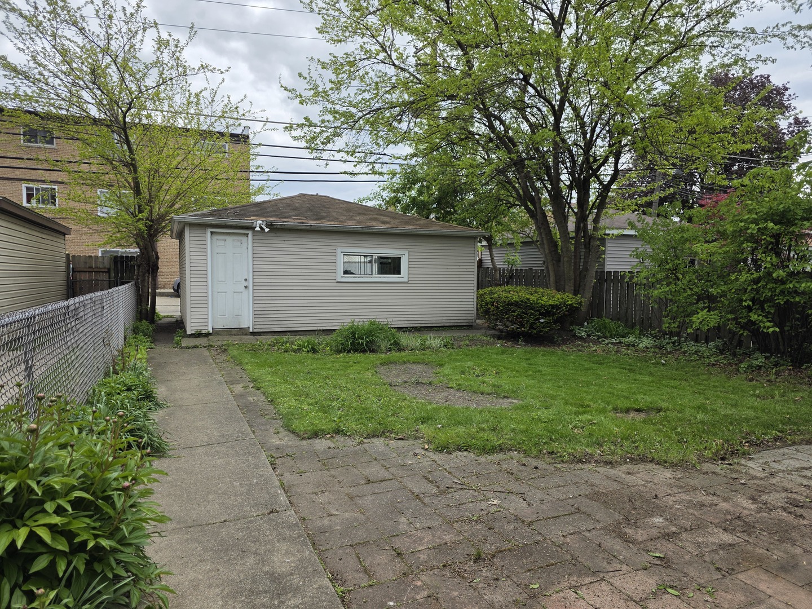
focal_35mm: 23
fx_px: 540
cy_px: 304
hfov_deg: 73.9
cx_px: 406
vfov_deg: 58.9
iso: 80
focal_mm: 6.3
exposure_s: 1/4434
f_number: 1.7
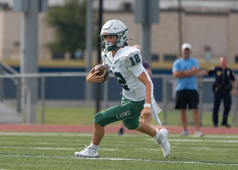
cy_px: 77
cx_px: 90
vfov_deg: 2.5
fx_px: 3919
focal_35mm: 580
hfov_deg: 3.5
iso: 320
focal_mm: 400
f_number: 5.6
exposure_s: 1/1250
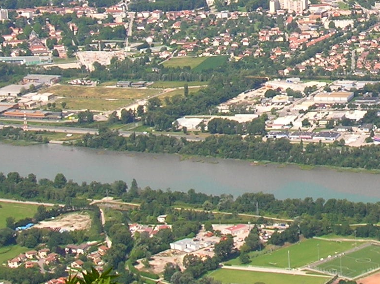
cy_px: -71
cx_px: 335
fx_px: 1612
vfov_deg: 9.9
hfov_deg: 13.3
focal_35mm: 147
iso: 50
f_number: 5.6
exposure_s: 1/238
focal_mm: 8.4
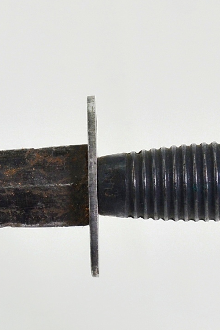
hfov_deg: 4.1
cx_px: 8
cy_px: 178
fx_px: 3098
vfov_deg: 6.1
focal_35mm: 338
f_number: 5.3
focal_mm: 66
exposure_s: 1/320
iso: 400
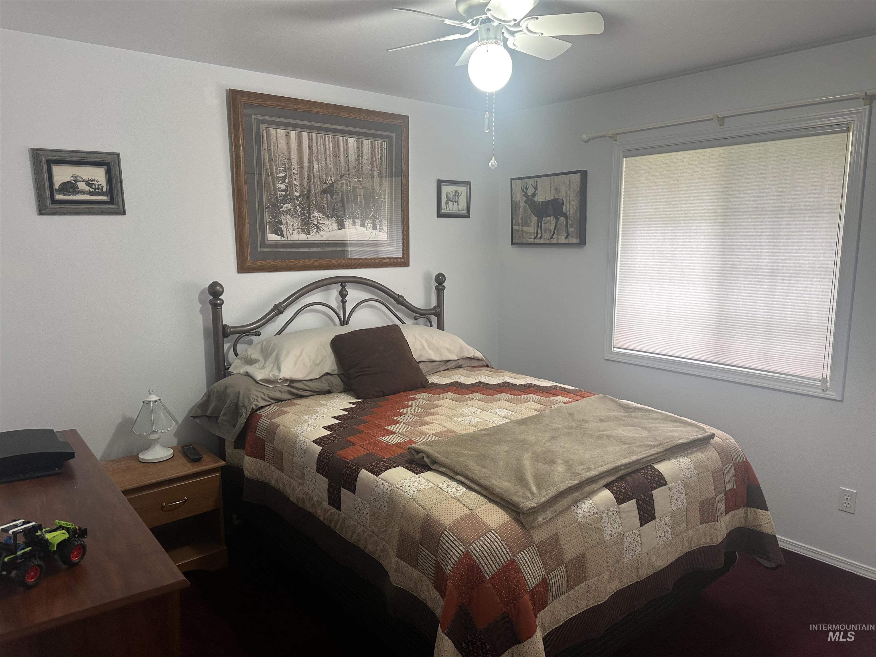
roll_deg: +0.1
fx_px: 607
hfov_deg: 71.6
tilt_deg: -7.2
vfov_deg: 56.8
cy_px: 328
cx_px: 438
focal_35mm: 24
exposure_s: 1/60
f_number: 1.78
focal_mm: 6.86
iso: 125
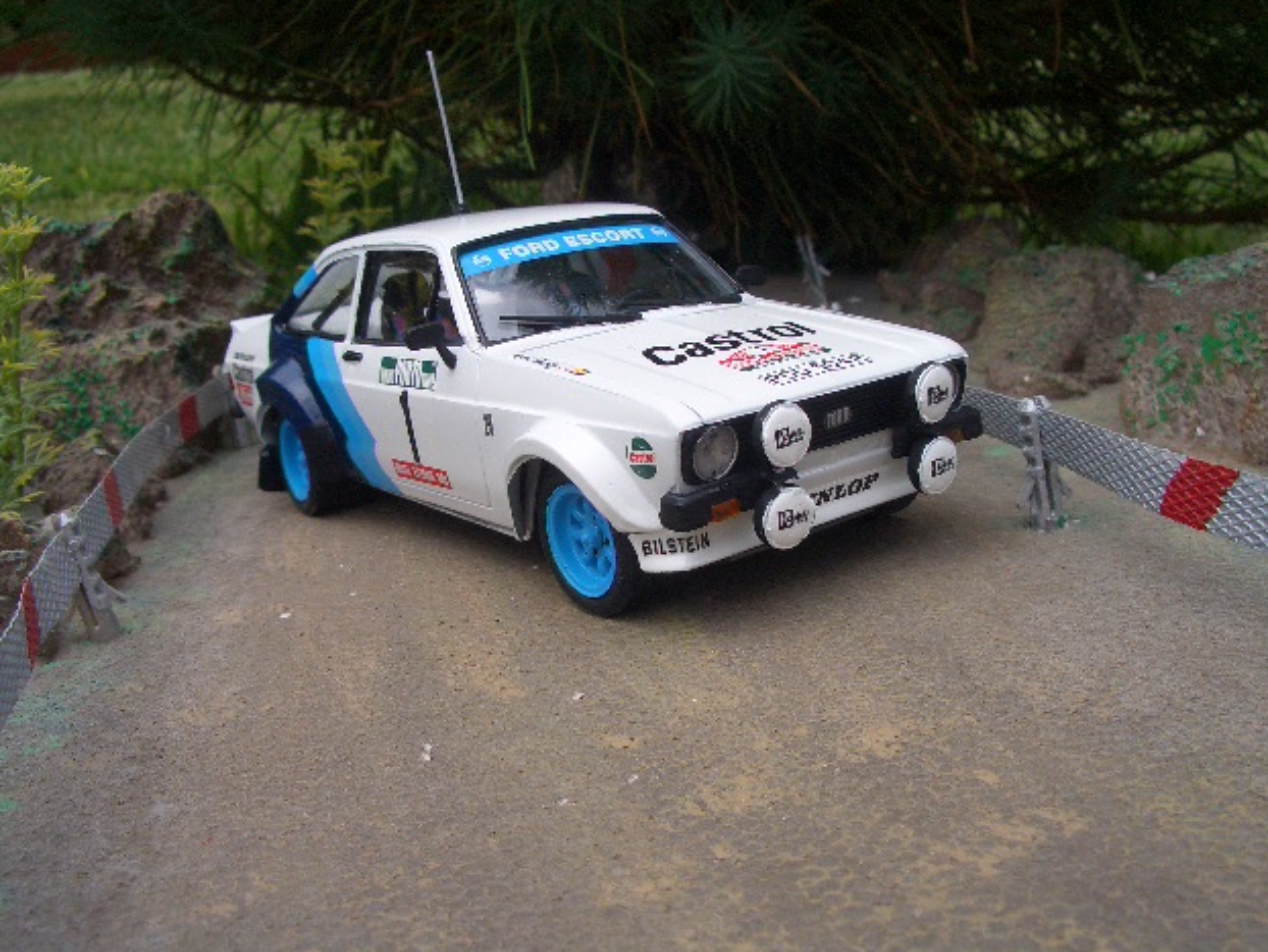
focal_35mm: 36
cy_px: 467
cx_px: 646
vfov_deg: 39.7
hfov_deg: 51.3
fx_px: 1319
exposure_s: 1/500
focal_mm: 5.8
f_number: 4.3
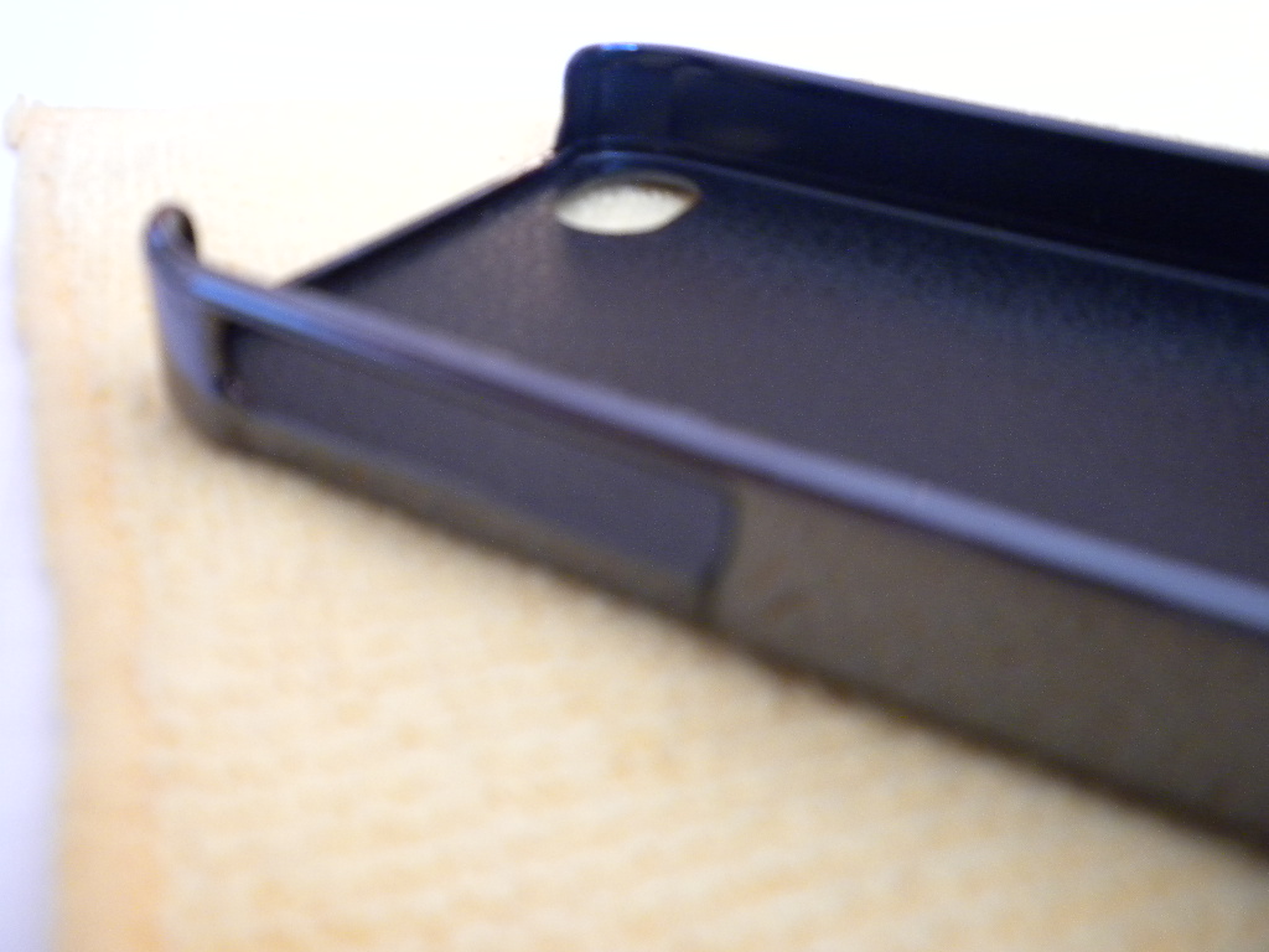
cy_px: 476
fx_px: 1356
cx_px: 634
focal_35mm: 37
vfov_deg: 38.7
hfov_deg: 50.1
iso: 400
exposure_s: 1/13
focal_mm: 6.6
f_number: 3.5
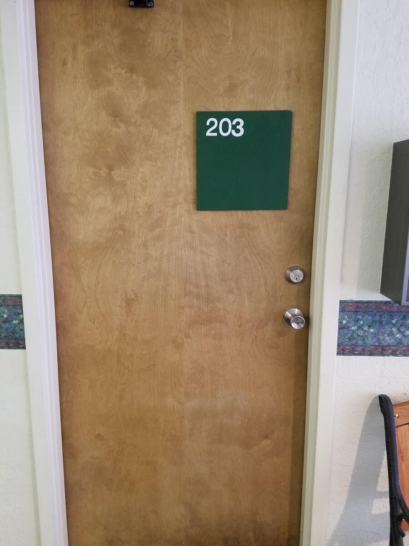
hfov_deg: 53.1
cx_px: 204
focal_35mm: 26
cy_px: 273
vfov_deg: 67.3
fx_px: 410
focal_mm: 4.2
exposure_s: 1/10
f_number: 1.7
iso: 200
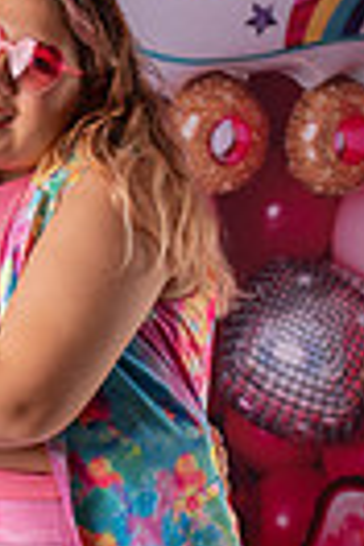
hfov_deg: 10.0
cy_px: 633
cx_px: 21
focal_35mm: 136
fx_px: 2063
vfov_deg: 14.6
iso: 125
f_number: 4
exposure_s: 1/160
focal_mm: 40
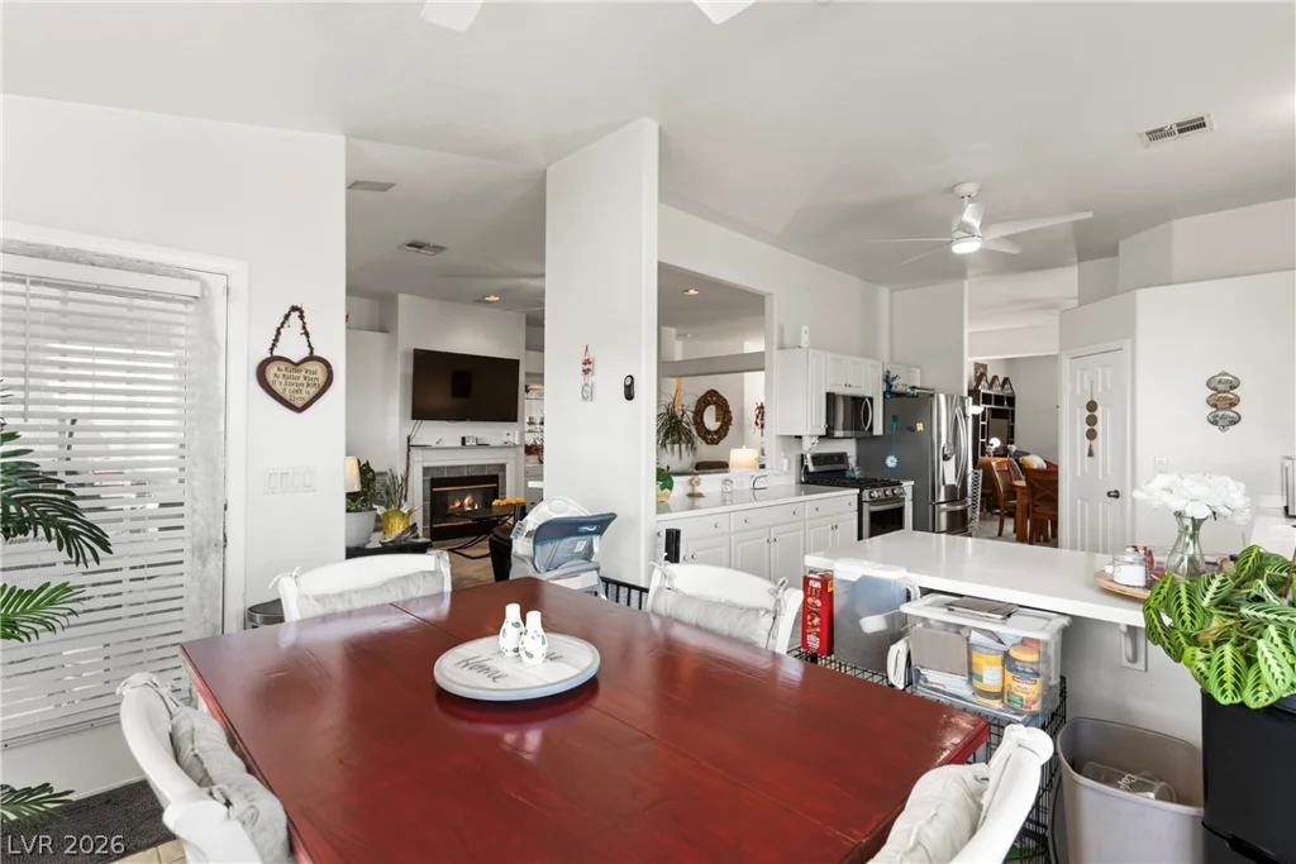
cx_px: 648
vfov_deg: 70.5
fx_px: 612
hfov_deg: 93.3
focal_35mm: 17
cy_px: 432
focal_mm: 17
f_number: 8
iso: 400
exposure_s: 1/25
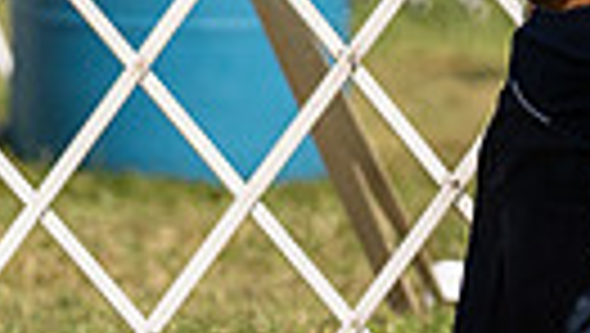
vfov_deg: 1.4
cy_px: -112
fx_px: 13656
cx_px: 876
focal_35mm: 872
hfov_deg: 2.5
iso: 200
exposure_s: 1/3200
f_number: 2.8
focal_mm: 162
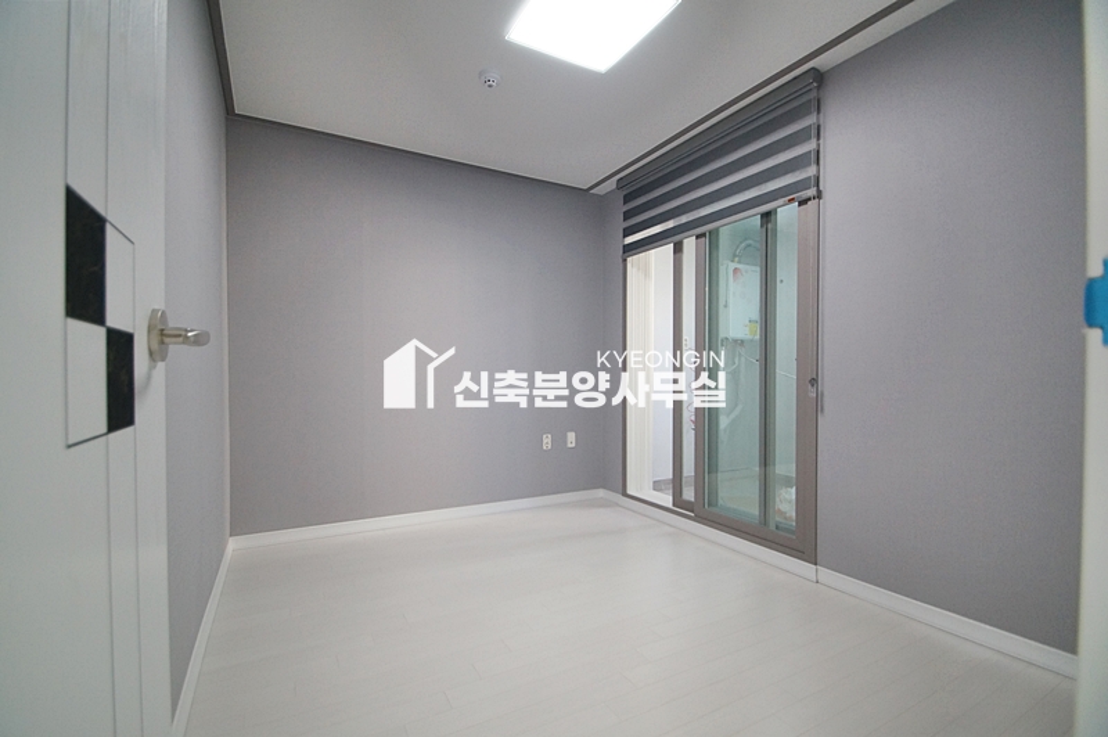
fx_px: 461
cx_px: 554
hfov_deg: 100.4
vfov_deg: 77.2
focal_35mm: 15
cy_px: 368
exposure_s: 1/160
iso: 800
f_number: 3.5
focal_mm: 10
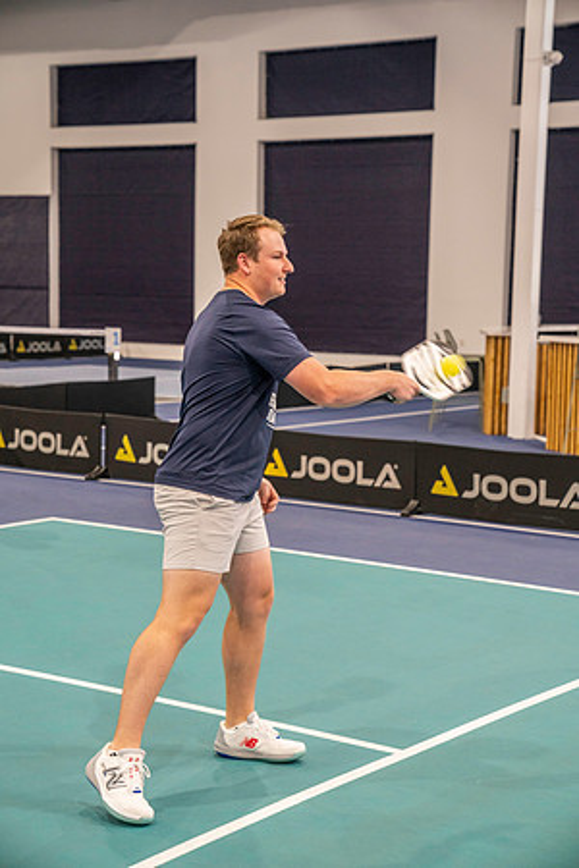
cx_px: 290
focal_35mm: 70
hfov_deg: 19.5
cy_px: 434
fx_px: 1689
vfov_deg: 28.8
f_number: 4.5
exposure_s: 1/200
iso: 2500
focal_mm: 70
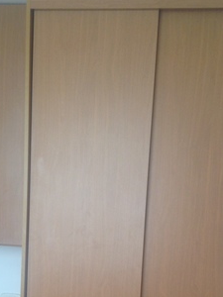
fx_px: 567
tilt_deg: -9.2
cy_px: 272
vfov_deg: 28.2
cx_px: 99
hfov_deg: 22.2
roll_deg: -3.8
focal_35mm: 66
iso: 50
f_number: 2.4
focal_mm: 4.12
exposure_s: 1/60
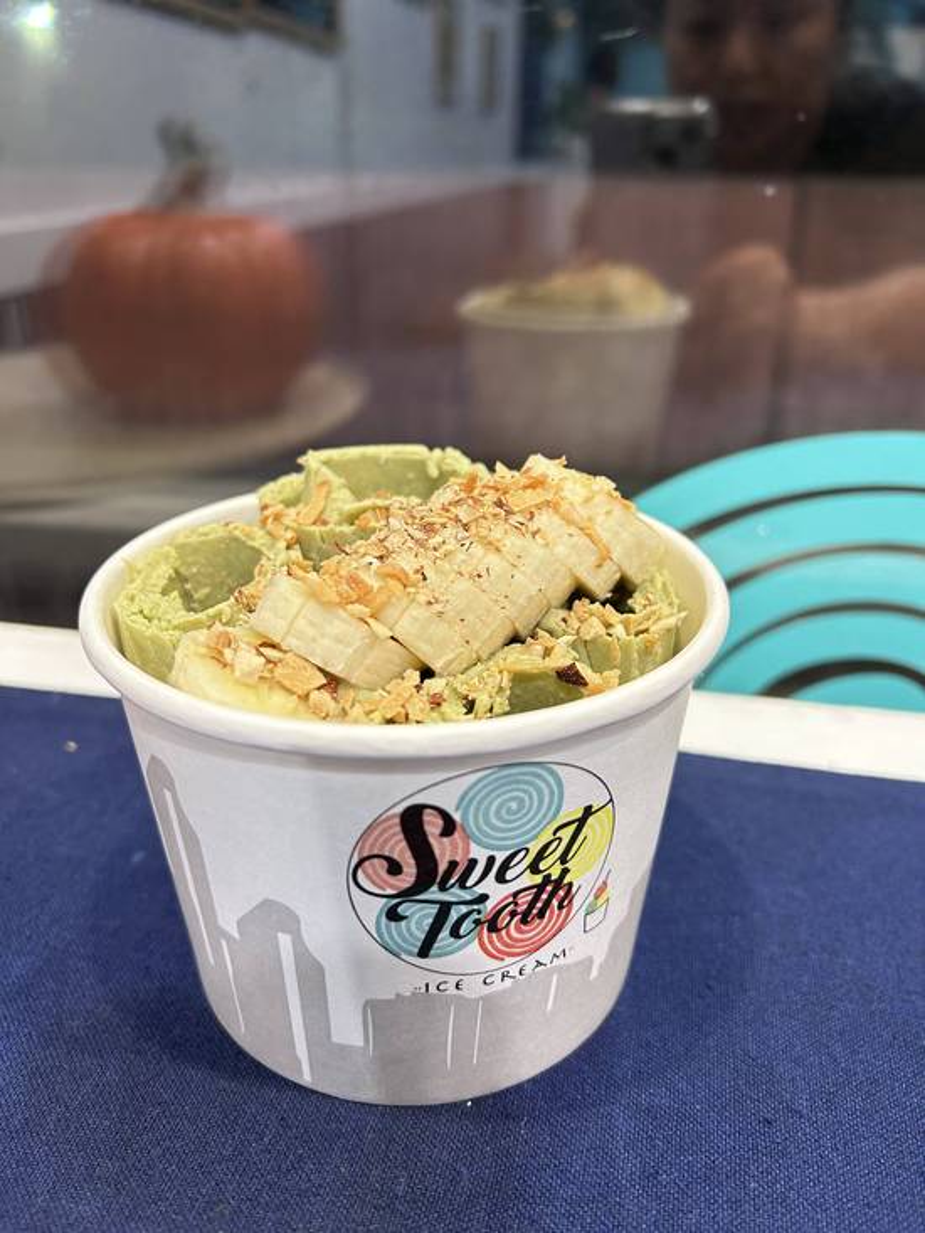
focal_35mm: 26
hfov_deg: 53.1
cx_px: 462
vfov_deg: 67.3
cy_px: 616
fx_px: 926
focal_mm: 5.7
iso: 100
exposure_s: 1/60
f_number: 1.5
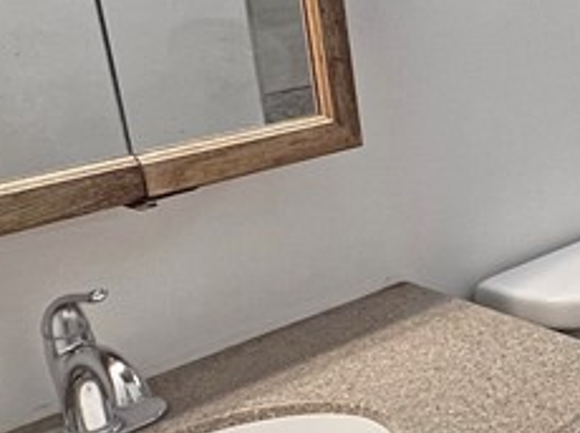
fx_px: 971
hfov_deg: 27.4
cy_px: 277
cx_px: 769
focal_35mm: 58
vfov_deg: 25.1
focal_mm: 1.57
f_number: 1.8
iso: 200
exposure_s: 1/60
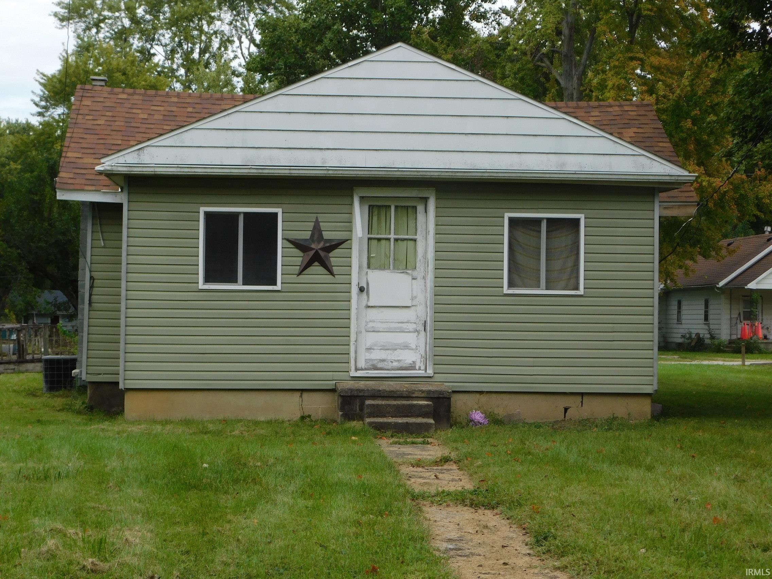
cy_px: 290
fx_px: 1583
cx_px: 386
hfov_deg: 27.4
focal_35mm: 71
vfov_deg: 20.7
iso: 125
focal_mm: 12.6
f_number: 4.3
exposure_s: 1/500
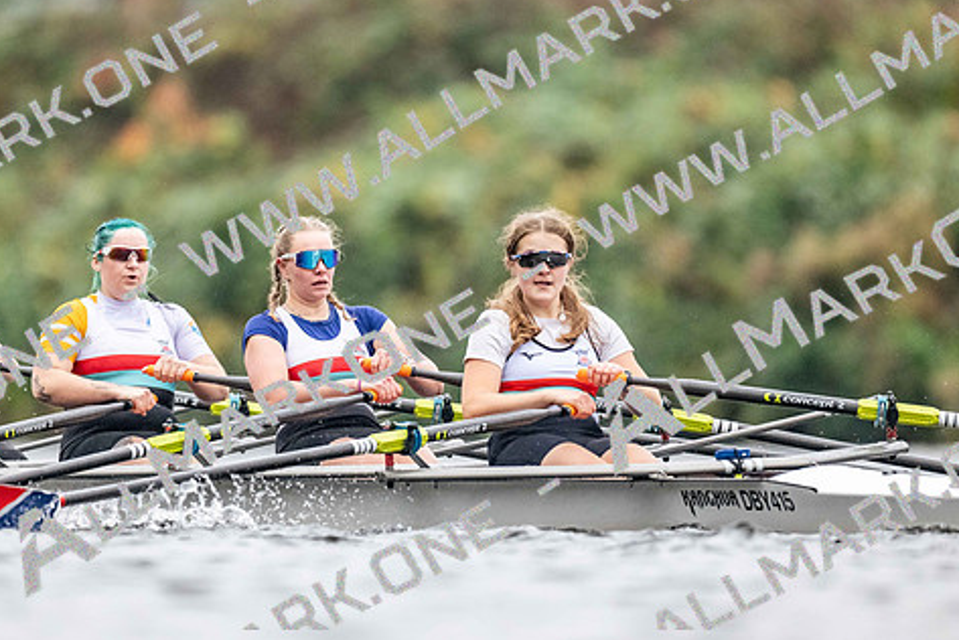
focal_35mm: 735
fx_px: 19591
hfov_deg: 2.8
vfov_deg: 1.9
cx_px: 430
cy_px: 283
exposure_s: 1/2500
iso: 5000
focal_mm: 600
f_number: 4
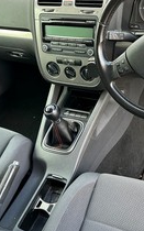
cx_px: 110
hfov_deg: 27.5
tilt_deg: -37.0
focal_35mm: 46
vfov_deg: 43.4
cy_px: 100
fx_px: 289
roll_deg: +10.6
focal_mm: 5.7
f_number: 1.5
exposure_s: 1/104
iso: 125
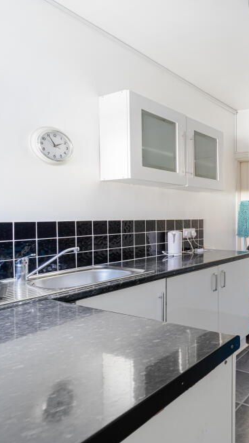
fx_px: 270
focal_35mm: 23
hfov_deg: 38.8
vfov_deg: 78.7
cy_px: 220
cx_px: 286
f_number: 8
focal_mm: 14
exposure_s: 1/5
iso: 200
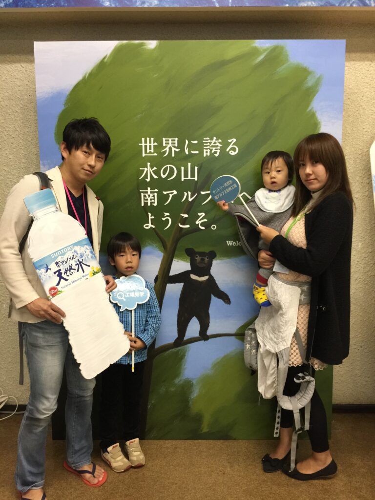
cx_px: 188
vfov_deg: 61.7
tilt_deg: -7.0
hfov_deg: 48.2
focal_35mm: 29
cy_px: 250
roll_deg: +0.5
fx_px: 419
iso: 100
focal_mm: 4.15
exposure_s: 1/17
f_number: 2.2
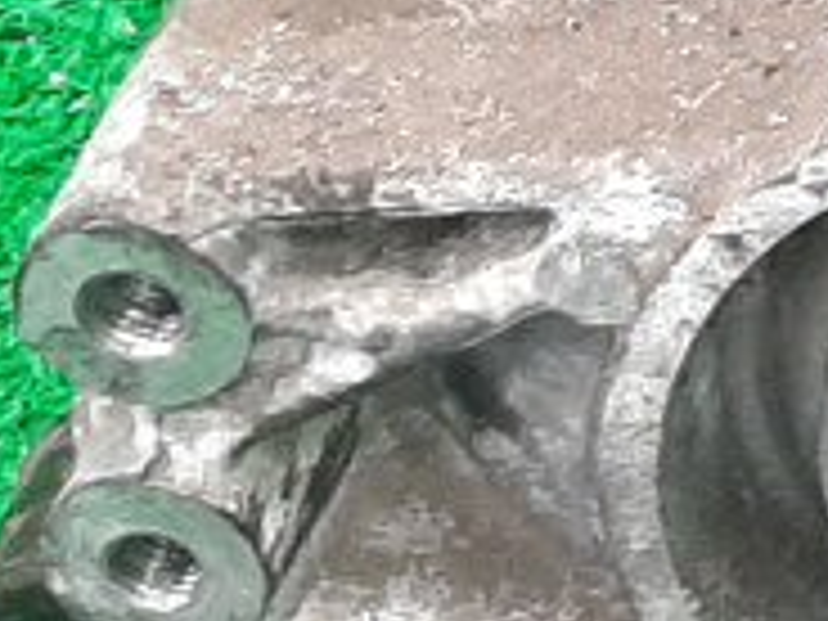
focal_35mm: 204
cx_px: 2326
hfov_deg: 8.4
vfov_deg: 7.1
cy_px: -540
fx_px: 4880
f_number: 1.7
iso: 202
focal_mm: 3.93
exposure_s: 1/50
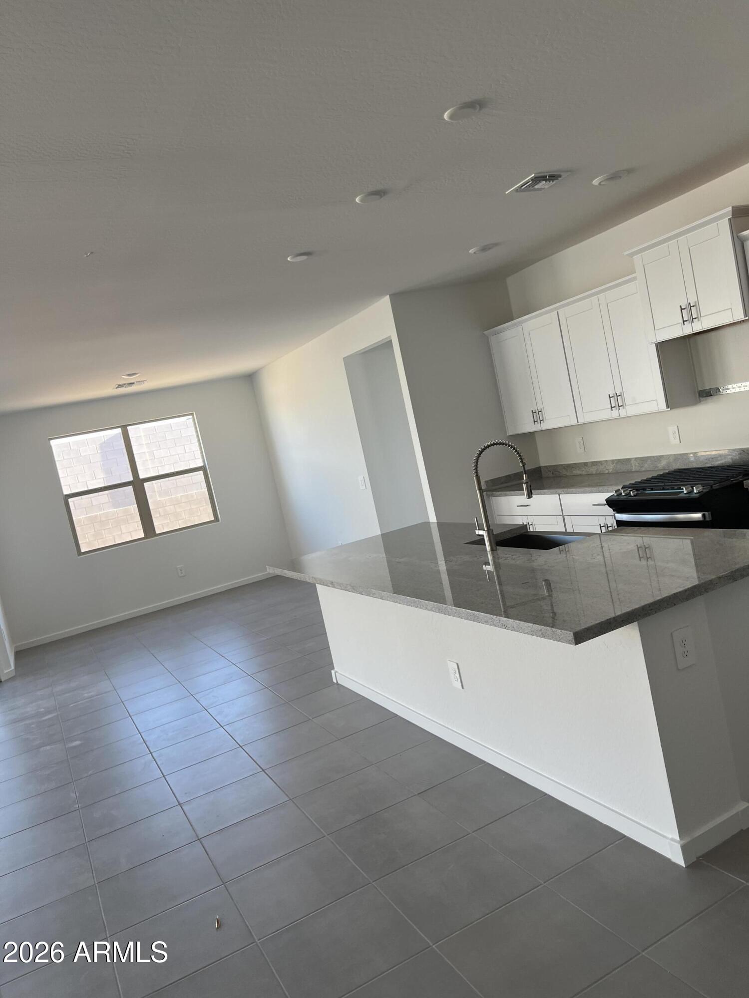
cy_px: 499
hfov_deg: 53.1
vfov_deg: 67.3
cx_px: 374
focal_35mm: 26
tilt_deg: -2.7
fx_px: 750
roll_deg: +11.6
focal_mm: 5.7
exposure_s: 1/120
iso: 64
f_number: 1.5
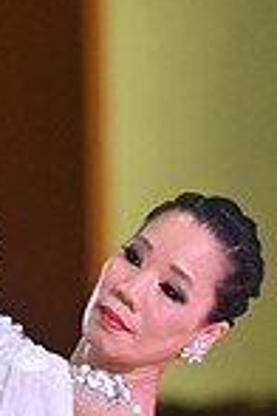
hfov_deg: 1.7
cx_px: -148
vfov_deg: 2.6
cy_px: 668
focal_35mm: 791
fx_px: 9129
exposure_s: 1/400
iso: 3200
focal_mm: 200
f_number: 5
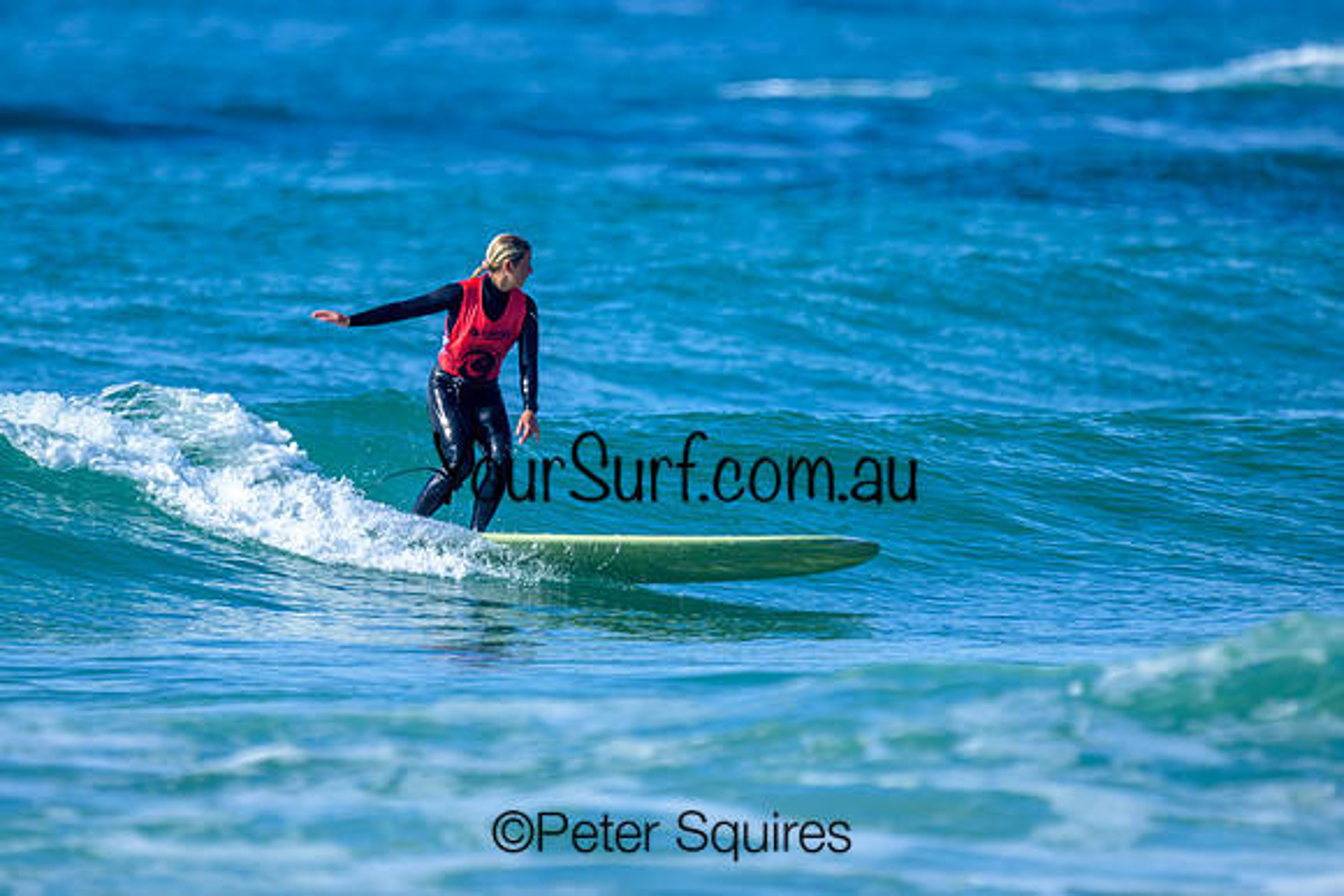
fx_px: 41073
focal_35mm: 1100
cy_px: 363
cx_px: 488
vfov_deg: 1.3
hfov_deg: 1.9
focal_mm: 800
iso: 200
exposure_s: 1/1000
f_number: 6.3
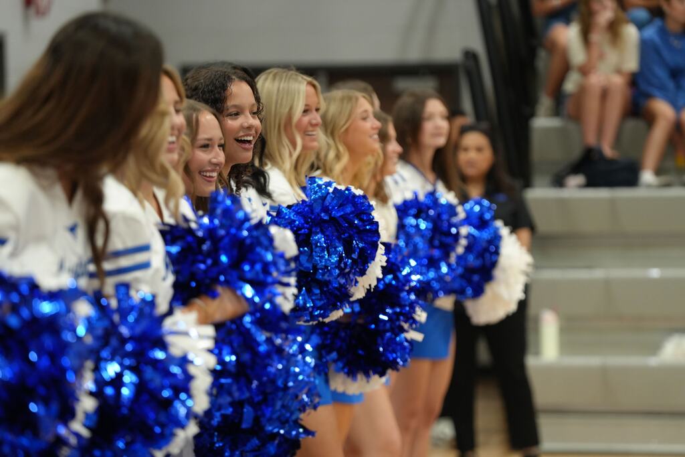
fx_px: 3806
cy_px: 228
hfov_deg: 10.3
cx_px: 342
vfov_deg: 6.9
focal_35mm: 200
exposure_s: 1/200
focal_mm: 200
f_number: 4
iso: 2500
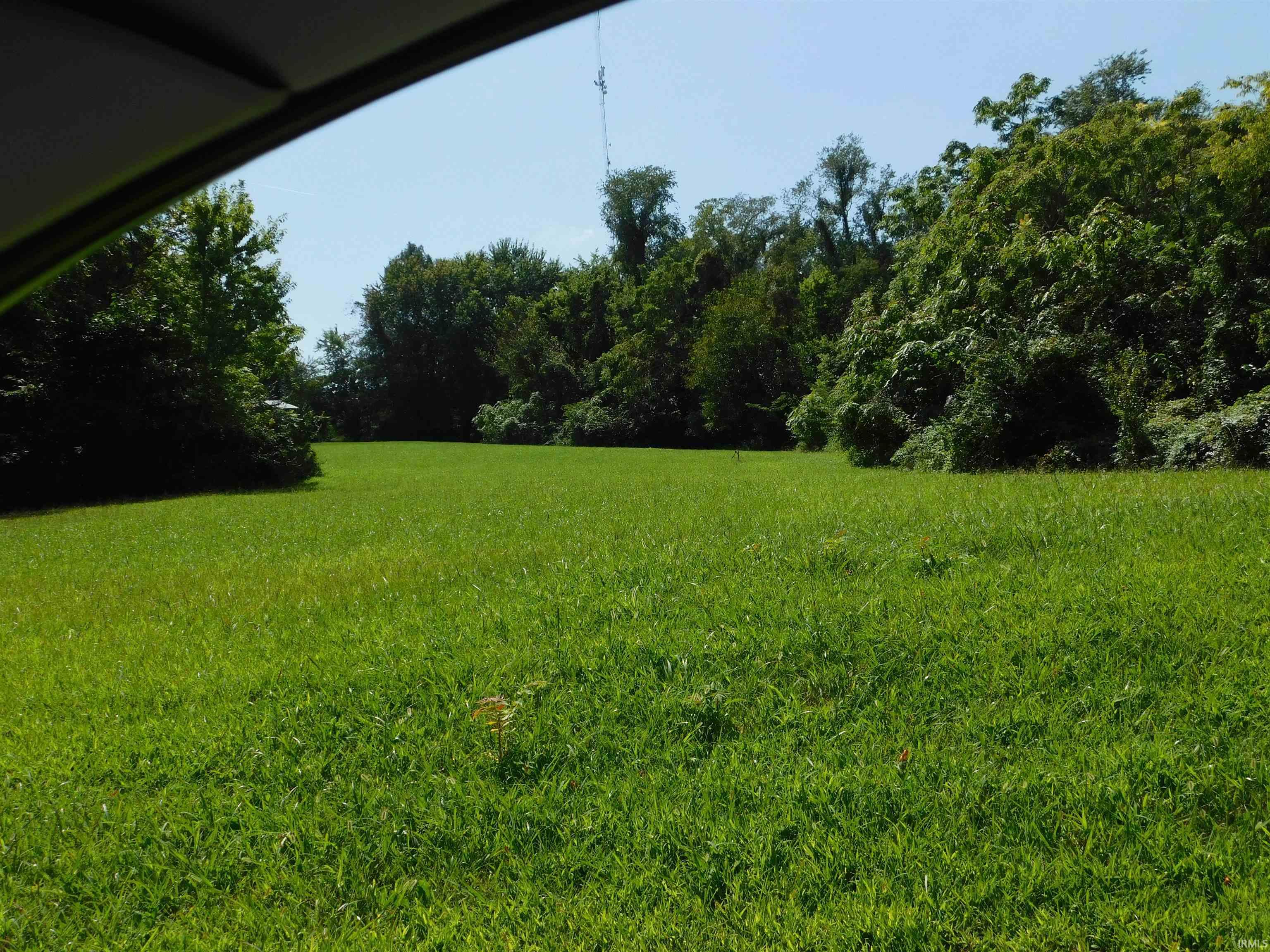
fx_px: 1321
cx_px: 635
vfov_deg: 39.7
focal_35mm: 36
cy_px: 476
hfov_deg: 51.4
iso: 125
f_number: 7
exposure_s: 1/400
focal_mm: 6.3
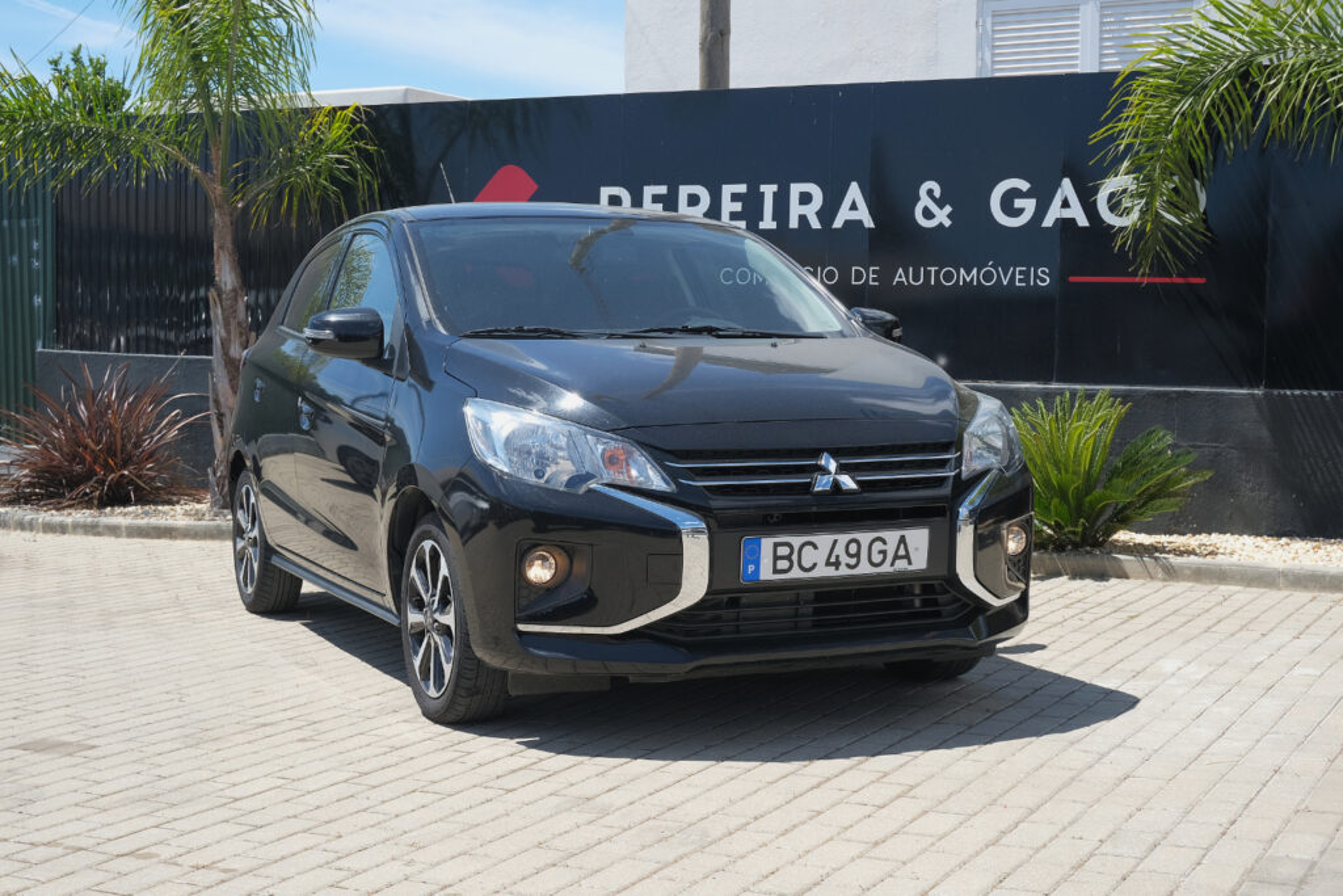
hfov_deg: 39.6
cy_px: 448
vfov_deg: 27.0
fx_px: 1865
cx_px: 672
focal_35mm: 50
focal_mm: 33.3
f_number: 9
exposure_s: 1/180
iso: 160
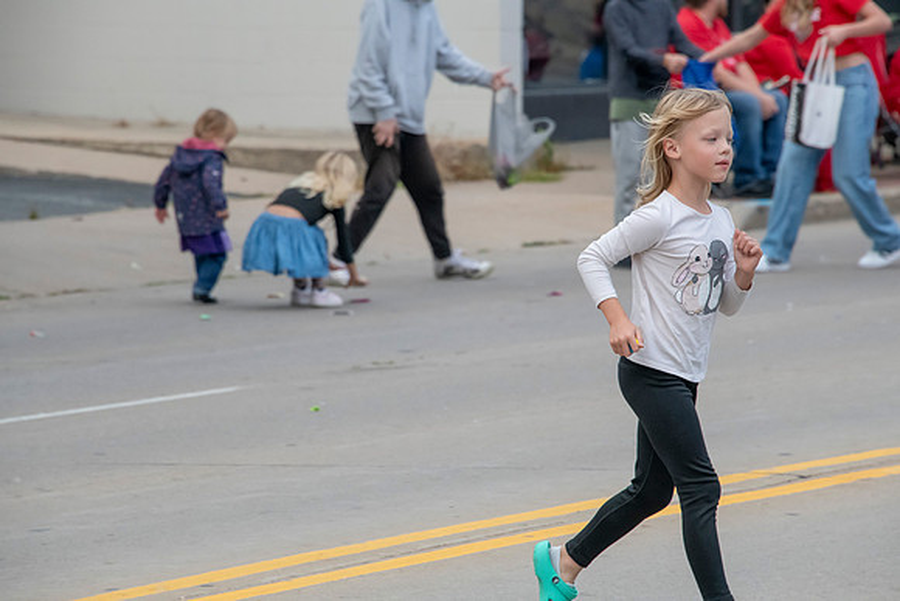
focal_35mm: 300
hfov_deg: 6.9
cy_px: 300
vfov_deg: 4.6
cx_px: 450
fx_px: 7501
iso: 3200
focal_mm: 300
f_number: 11
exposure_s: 1/500
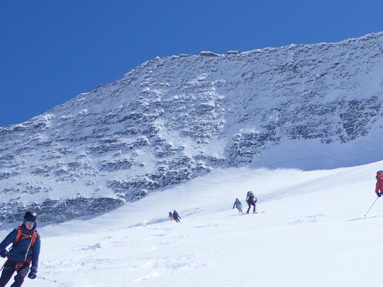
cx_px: 311
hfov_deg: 19.2
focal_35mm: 101
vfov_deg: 14.6
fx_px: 1117
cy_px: 141
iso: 100
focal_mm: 10.29
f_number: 14
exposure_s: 1/125
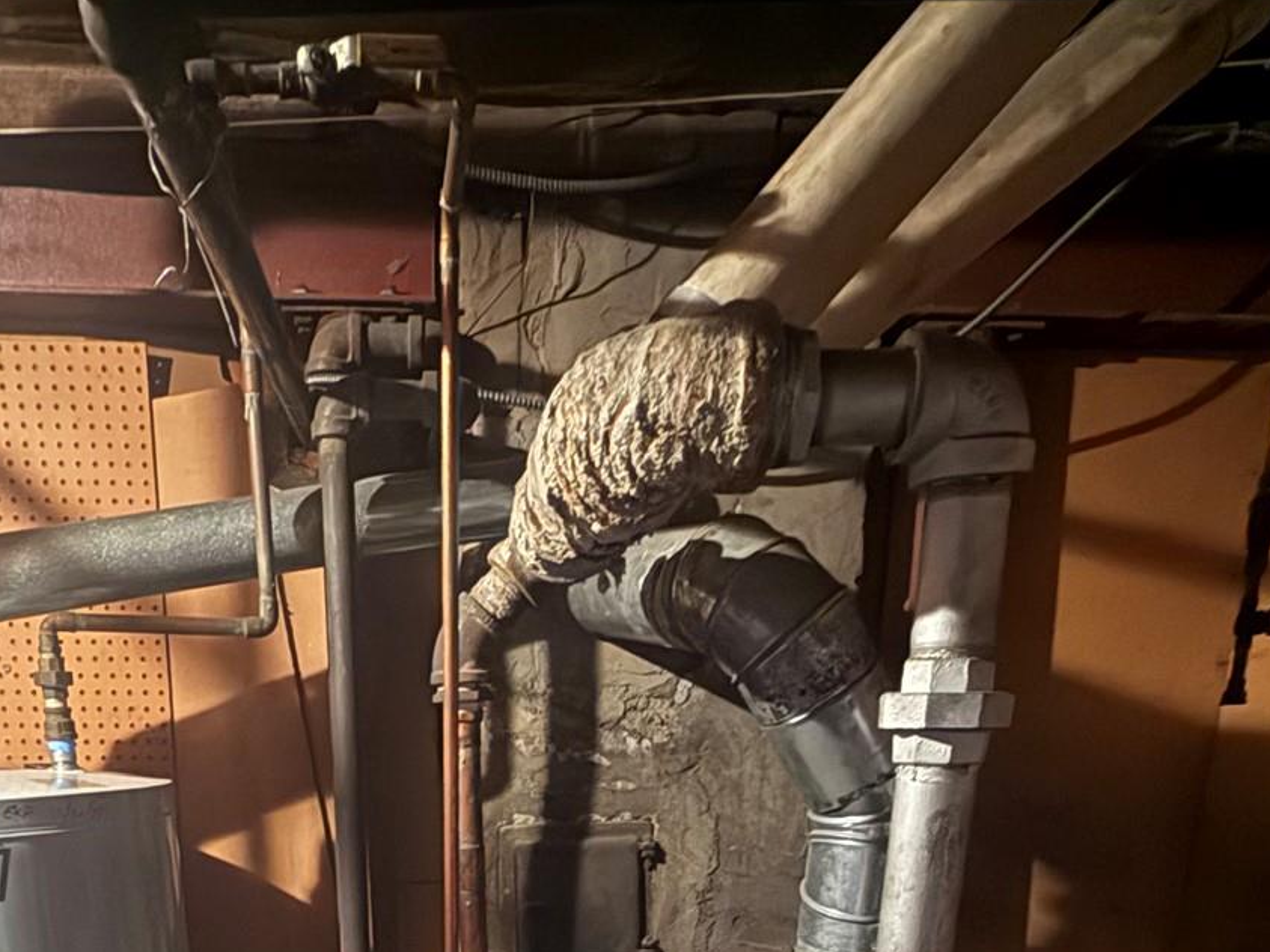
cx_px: 467
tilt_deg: -17.3
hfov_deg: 53.3
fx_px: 1247
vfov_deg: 33.9
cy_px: 1140
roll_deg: +0.3
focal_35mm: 34
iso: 1600
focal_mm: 2.22
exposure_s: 1/9
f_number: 2.2
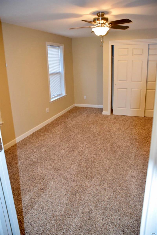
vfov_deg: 61.9
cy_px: 118
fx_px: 196
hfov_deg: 43.6
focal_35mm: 30
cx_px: 78
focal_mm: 20
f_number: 4.5
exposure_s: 1/80
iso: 800
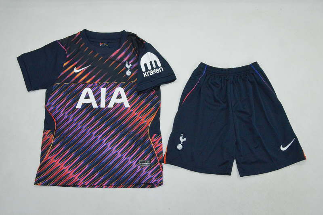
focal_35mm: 32
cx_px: 162
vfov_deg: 41.6
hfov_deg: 59.5
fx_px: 282
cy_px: 108
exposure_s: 1/200
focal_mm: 21
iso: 6400
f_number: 25
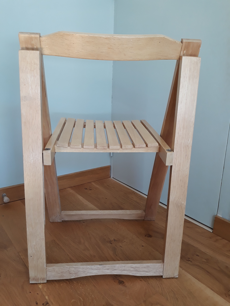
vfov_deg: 65.3
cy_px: 153
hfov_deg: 51.4
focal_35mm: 27
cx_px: 115
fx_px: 239
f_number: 1.7
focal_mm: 3.71
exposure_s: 1/50
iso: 64
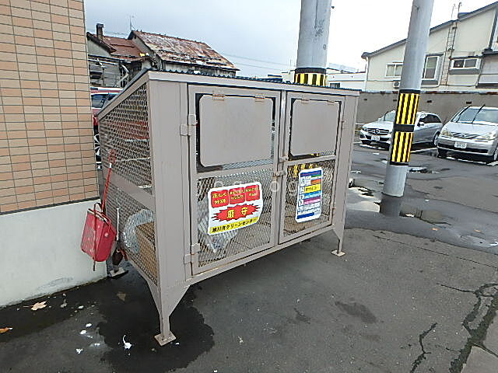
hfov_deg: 79.0
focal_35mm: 21
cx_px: 249
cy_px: 186
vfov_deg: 63.4
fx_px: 302
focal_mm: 3.7
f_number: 3.5
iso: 125
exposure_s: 1/80
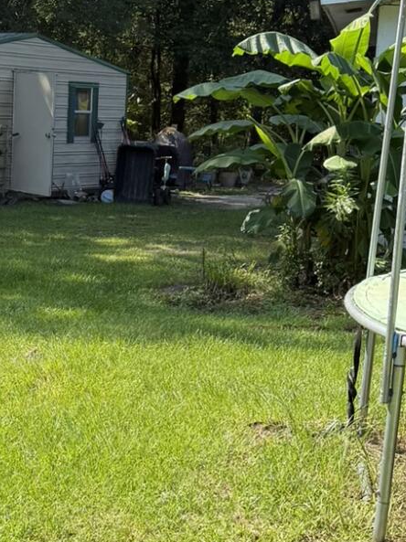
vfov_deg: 24.1
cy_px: 307
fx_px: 1268
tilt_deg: -8.0
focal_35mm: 81
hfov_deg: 18.0
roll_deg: -2.1
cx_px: 56
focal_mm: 6.76
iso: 80
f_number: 1.78
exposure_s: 1/1385
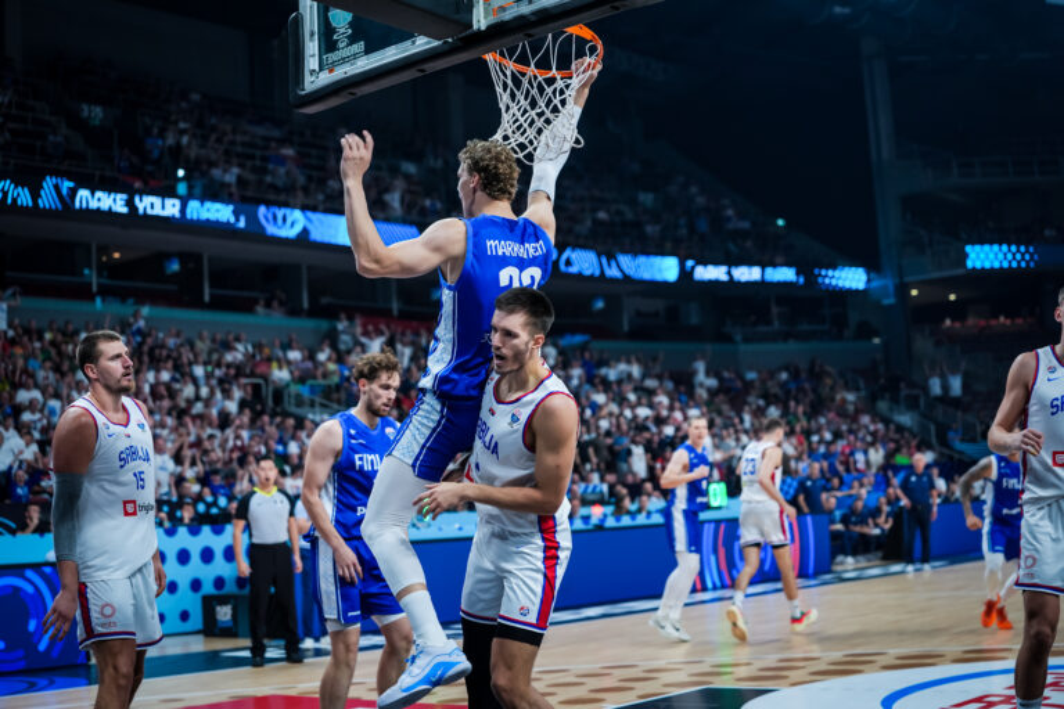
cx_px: 532
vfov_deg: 27.0
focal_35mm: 50
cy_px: 354
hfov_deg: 39.6
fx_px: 1478
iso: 400
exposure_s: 1/800
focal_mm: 50
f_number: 2.2
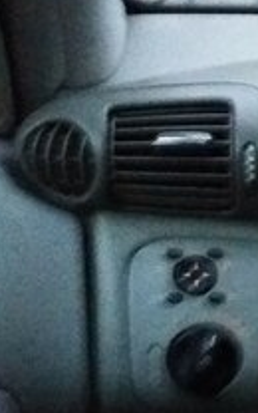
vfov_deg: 22.1
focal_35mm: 94
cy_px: 241
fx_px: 1058
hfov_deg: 11.3
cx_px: 645
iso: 1250
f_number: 1.9
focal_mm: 3.7
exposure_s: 1/17
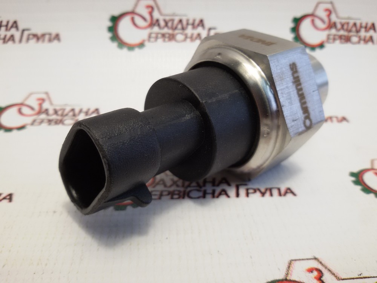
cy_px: 142
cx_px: 188
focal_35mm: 31
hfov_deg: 58.4
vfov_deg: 45.4
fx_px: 338
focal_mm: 2.93
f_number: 2.4
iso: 40
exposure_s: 1/33
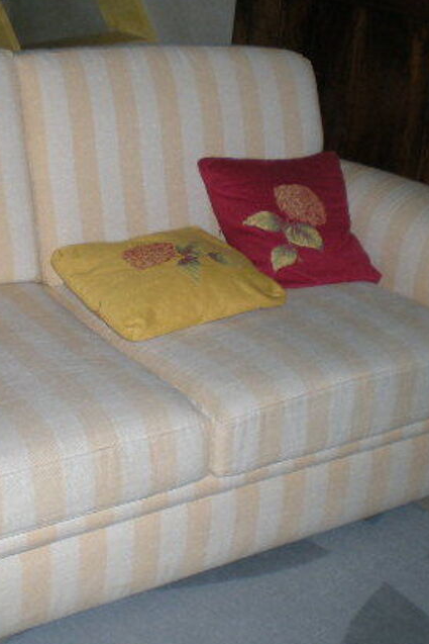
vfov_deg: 32.4
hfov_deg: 21.7
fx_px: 1108
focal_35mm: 62
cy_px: 327
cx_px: 87
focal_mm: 6.3
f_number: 3.1
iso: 133
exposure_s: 1/60
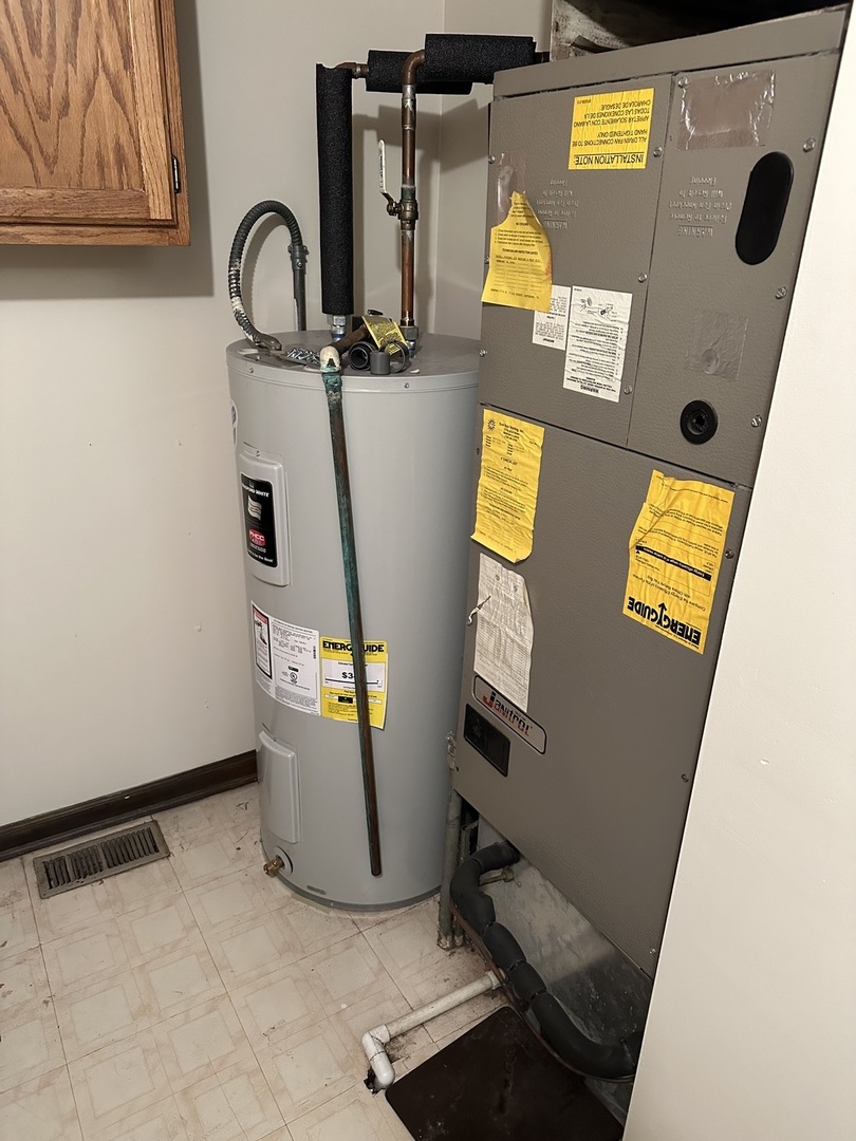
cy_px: 570
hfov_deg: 56.8
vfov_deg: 71.6
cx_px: 428
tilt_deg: -23.4
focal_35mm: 24
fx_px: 791
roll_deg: -1.9
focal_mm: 6.86
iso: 640
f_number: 1.78
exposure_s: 1/60
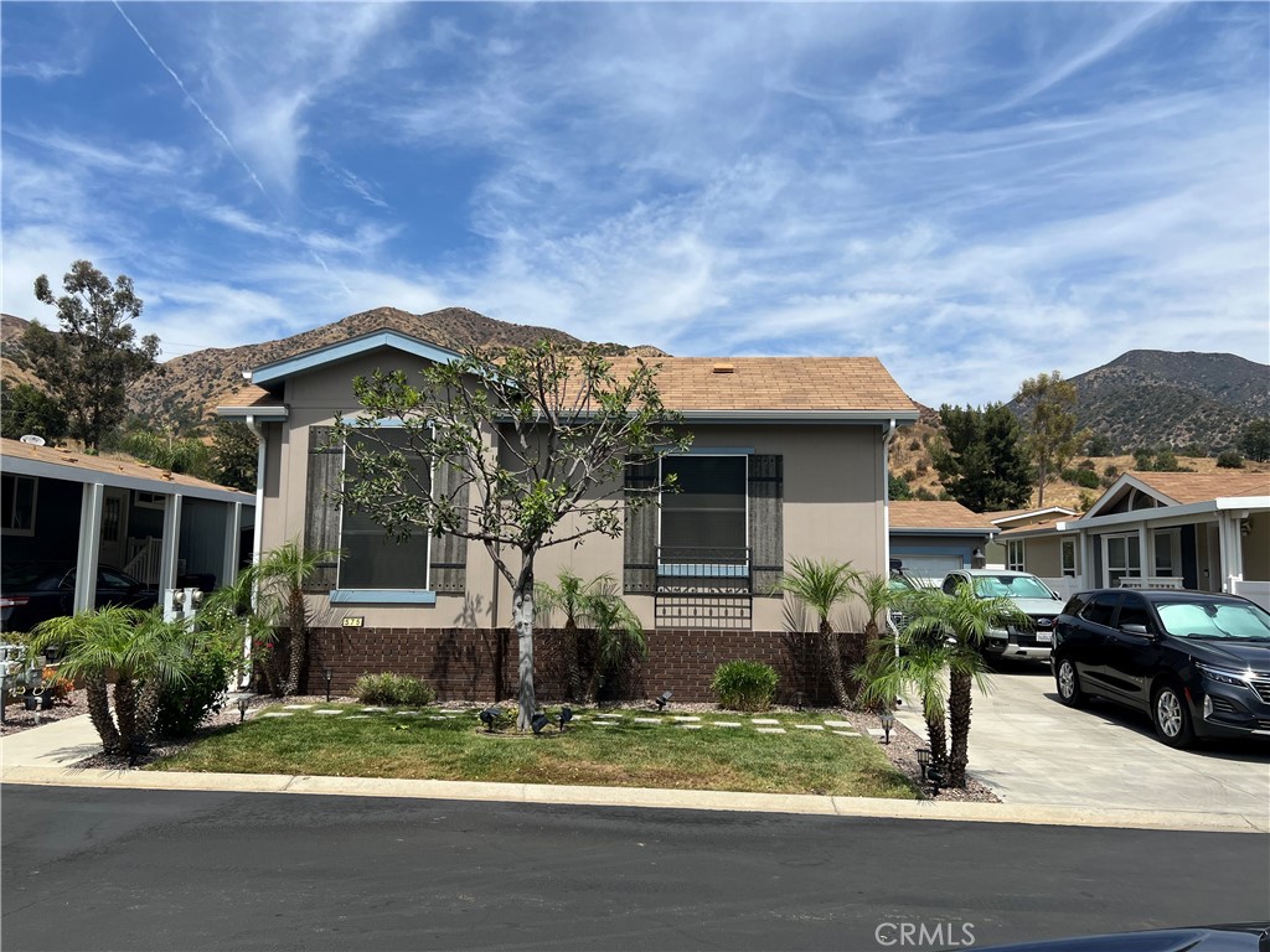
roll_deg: -1.0
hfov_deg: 67.3
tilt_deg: +7.0
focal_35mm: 26
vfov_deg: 53.1
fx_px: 954
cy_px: 476
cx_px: 635
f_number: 1.5
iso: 50
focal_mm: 5.7
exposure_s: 1/5319
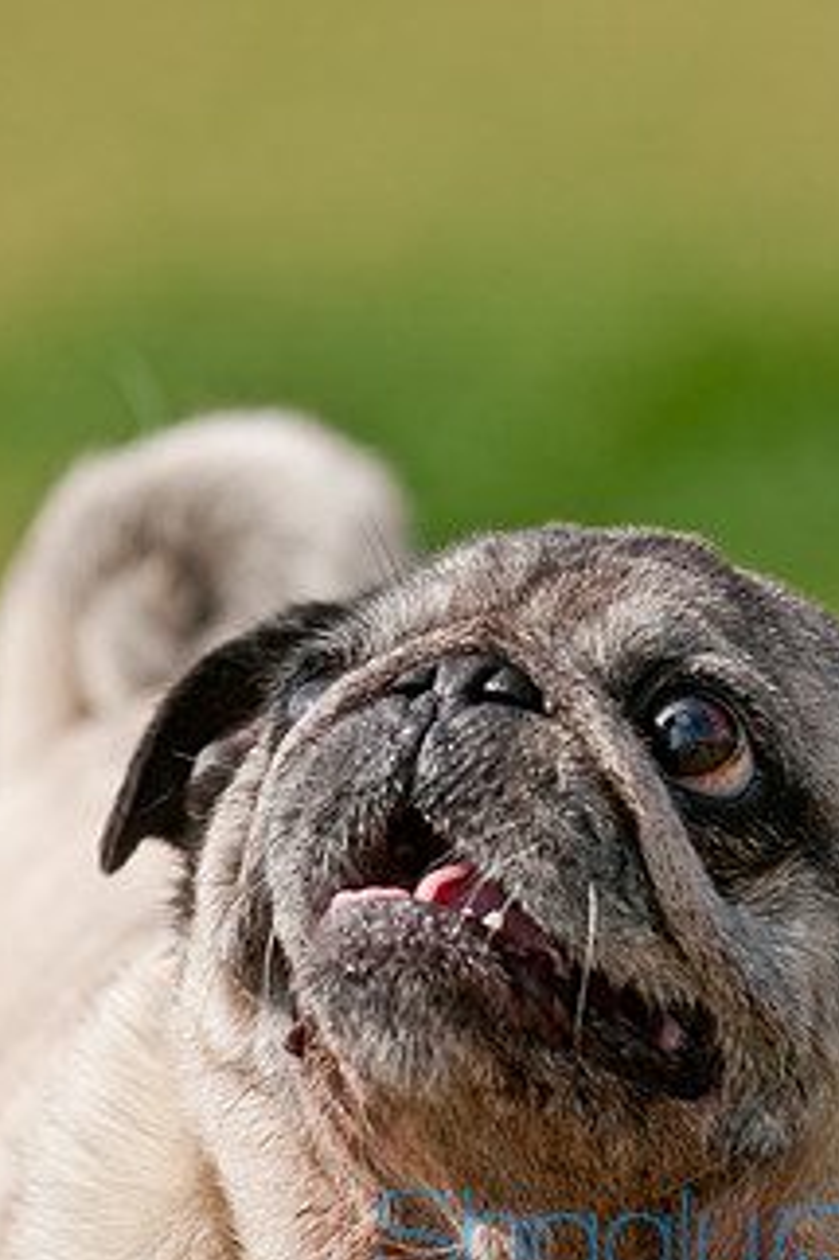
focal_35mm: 418
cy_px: 554
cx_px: 408
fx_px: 14627
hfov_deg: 3.3
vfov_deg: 4.9
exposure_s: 1/1000
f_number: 5
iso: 200
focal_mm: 200
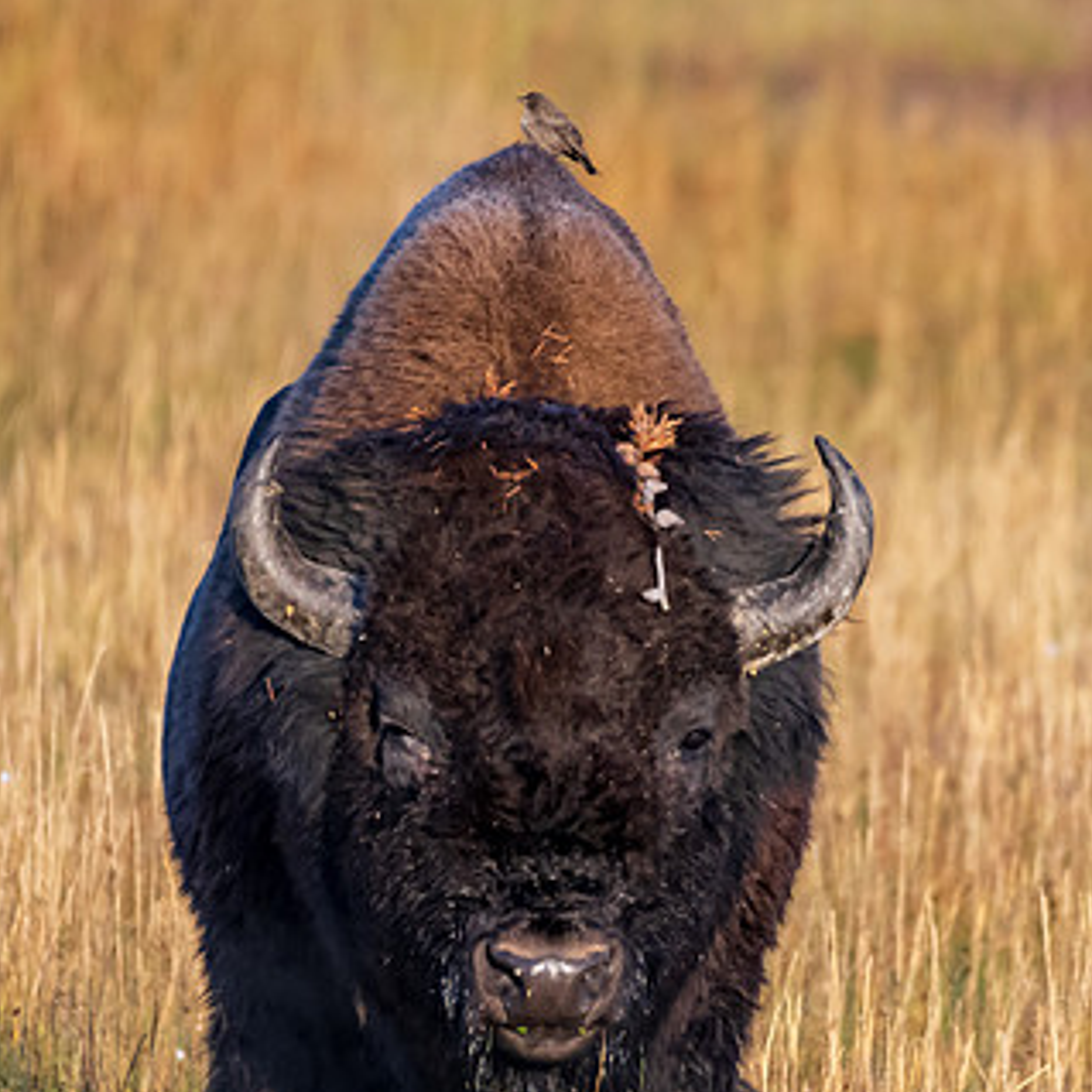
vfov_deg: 1.4
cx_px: 691
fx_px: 45541
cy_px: 670
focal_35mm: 1276
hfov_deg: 1.4
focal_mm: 500
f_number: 5.6
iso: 1600
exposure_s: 1/2500
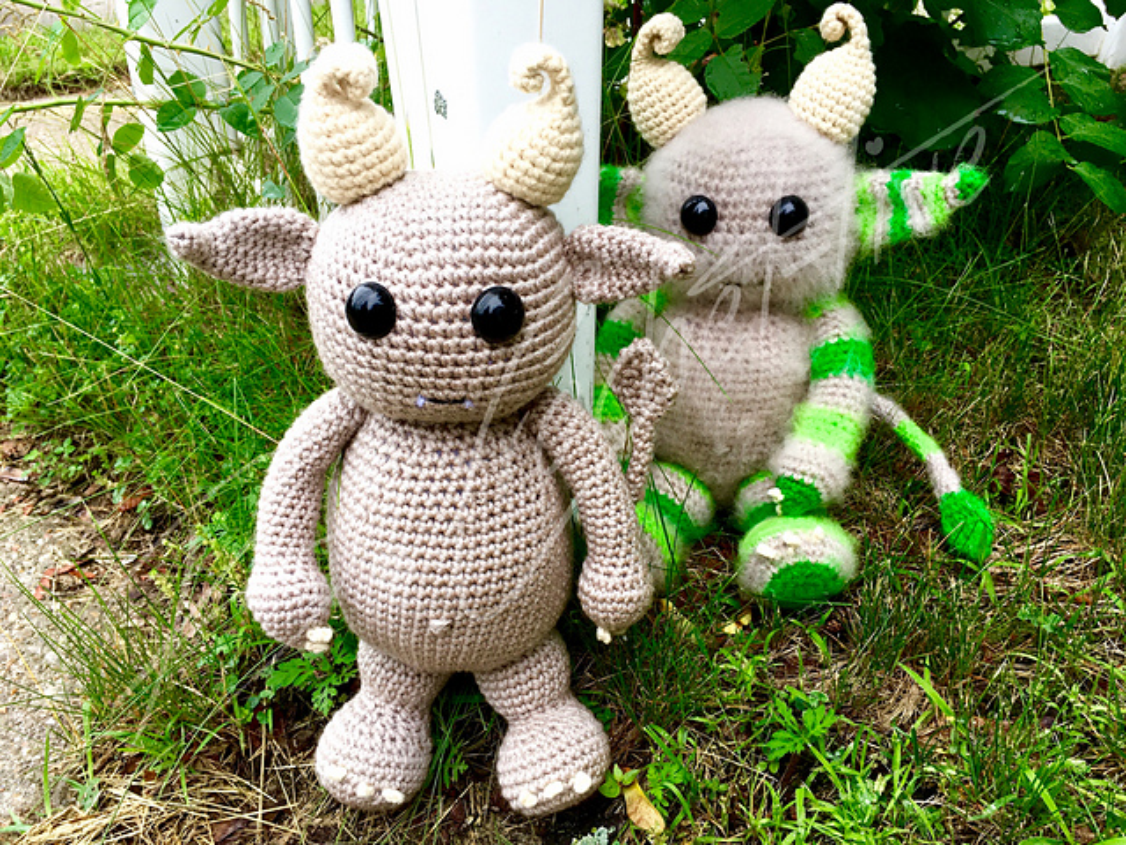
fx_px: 943
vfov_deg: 48.2
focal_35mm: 29
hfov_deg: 61.7
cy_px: 422
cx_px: 563
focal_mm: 4.15
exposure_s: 1/120
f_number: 2.2
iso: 40
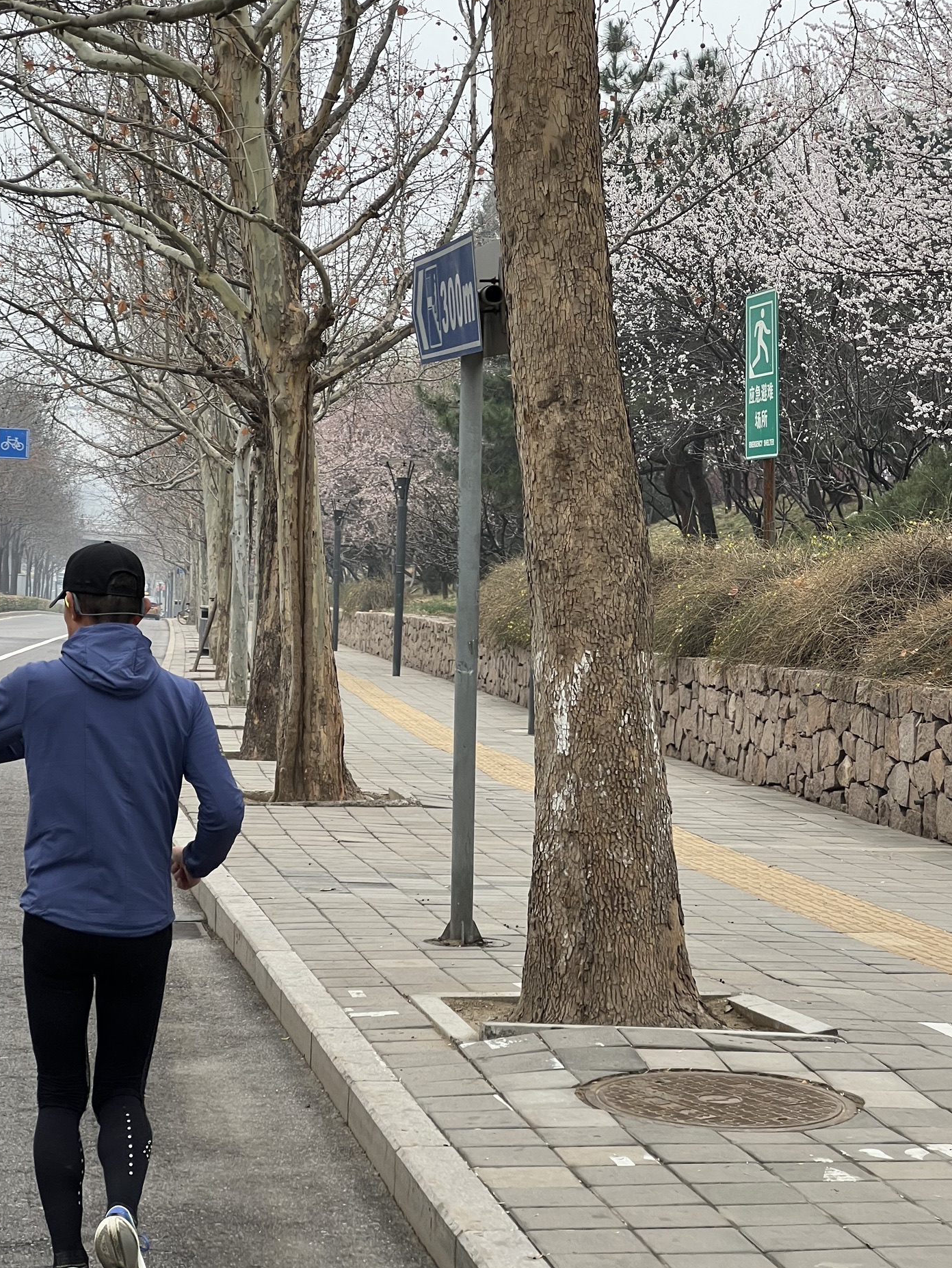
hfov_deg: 17.8
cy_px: 608
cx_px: 503
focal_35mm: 83
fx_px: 3042
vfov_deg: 23.6
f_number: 2.8
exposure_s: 1/171
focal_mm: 9
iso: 32
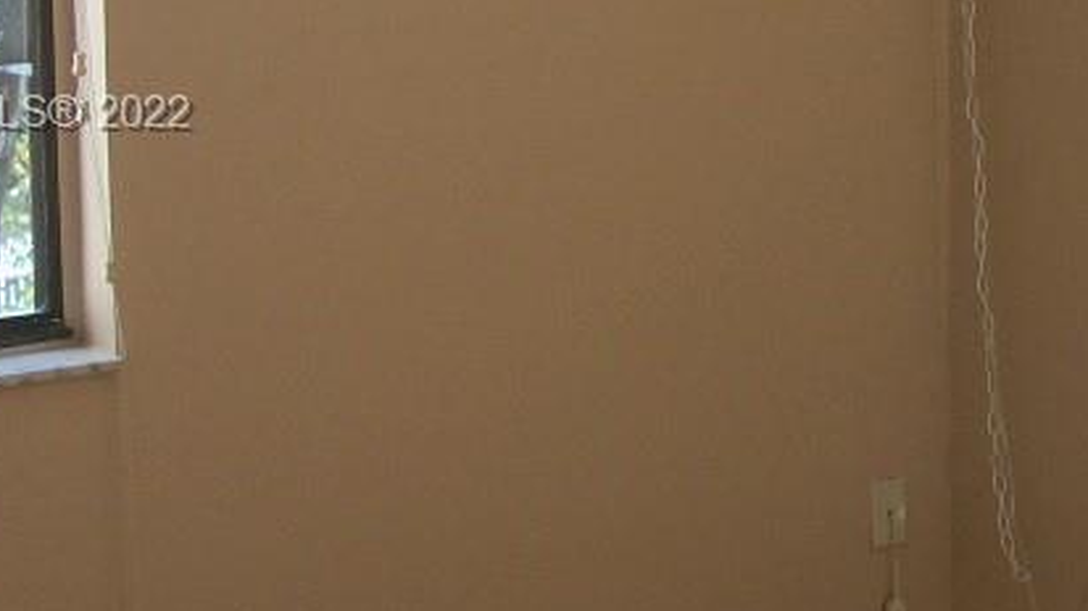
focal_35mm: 108
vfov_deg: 11.2
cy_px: 119
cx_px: 1225
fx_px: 3115
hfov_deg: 19.0
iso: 80
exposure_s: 1/80
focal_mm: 5.7
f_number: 2.9
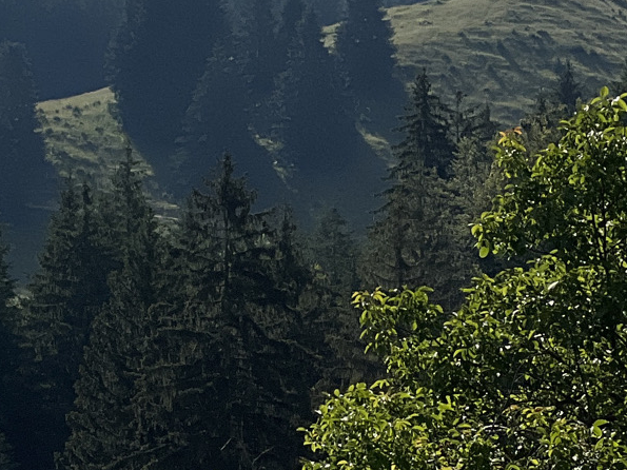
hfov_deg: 7.6
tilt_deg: +10.4
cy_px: -233
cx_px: -79
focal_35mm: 259
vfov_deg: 5.7
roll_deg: -0.3
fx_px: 4690
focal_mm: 9
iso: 32
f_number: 2.8
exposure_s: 1/2801
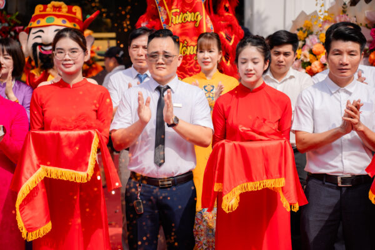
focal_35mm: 73
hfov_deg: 27.7
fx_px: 760
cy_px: 125
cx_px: 188
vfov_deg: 18.7
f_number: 3.5
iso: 160
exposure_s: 1/1250
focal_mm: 73
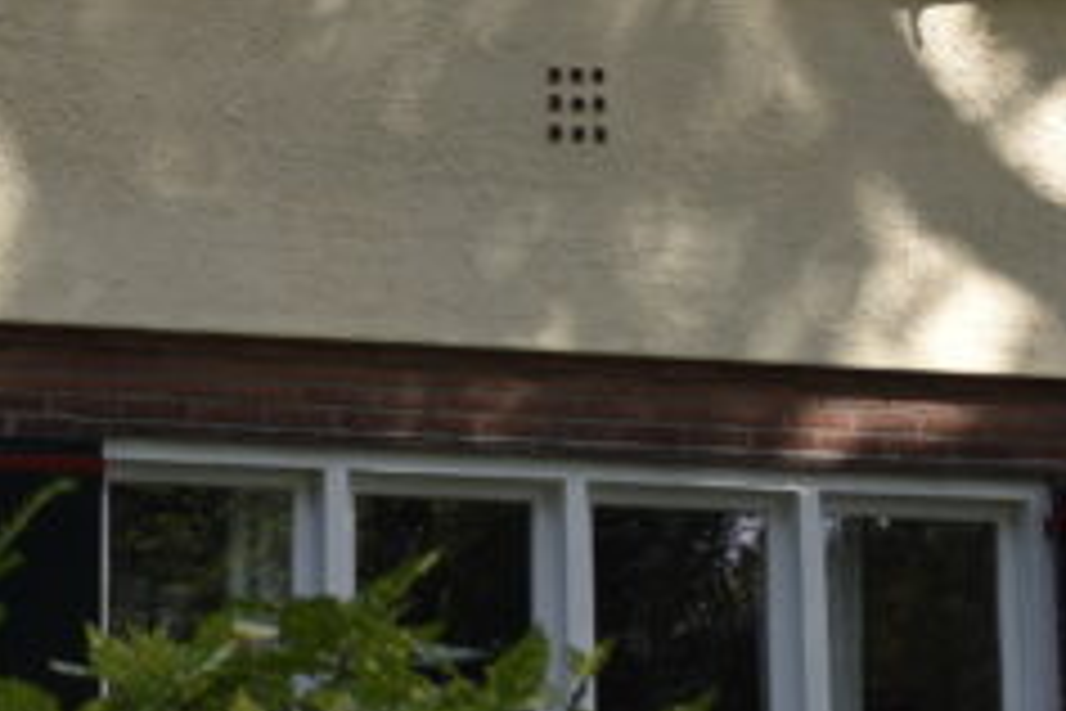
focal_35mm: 227
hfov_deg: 9.0
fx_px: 6726
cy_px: -740
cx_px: 63
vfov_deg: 5.9
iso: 100
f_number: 5.6
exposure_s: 1/250
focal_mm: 35
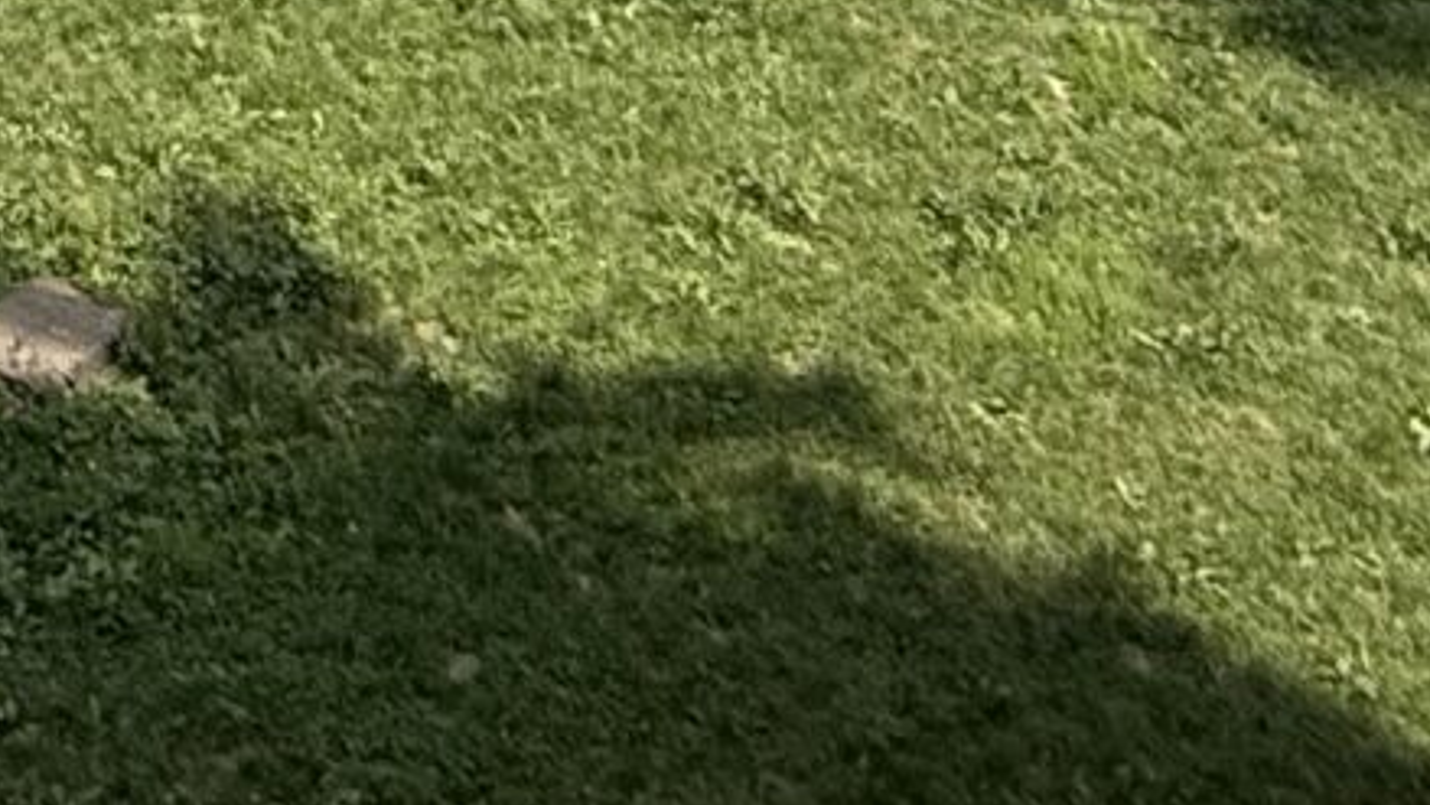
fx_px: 3375
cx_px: -700
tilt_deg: +14.5
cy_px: -2288
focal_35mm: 89
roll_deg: +1.0
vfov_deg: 8.4
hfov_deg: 20.5
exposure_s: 1/1339
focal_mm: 2.22
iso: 50
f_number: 2.2
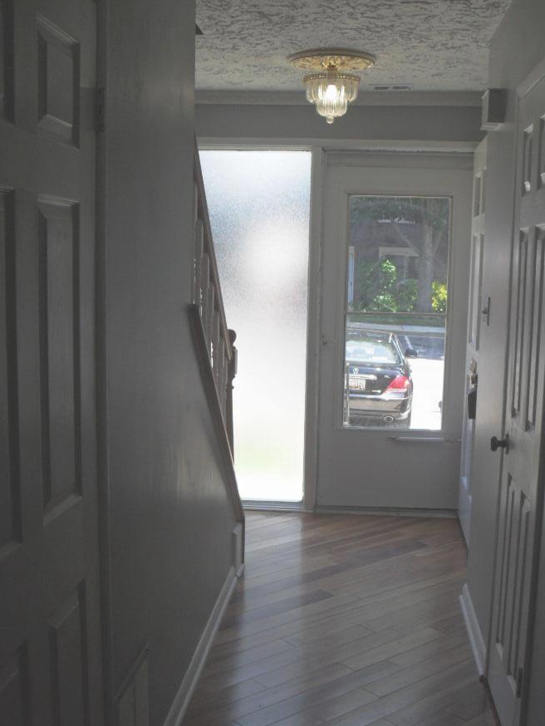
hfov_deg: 35.1
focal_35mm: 41
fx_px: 860
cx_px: 307
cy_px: 385
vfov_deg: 45.7
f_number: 2.8
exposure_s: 1/250
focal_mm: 6.2
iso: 100
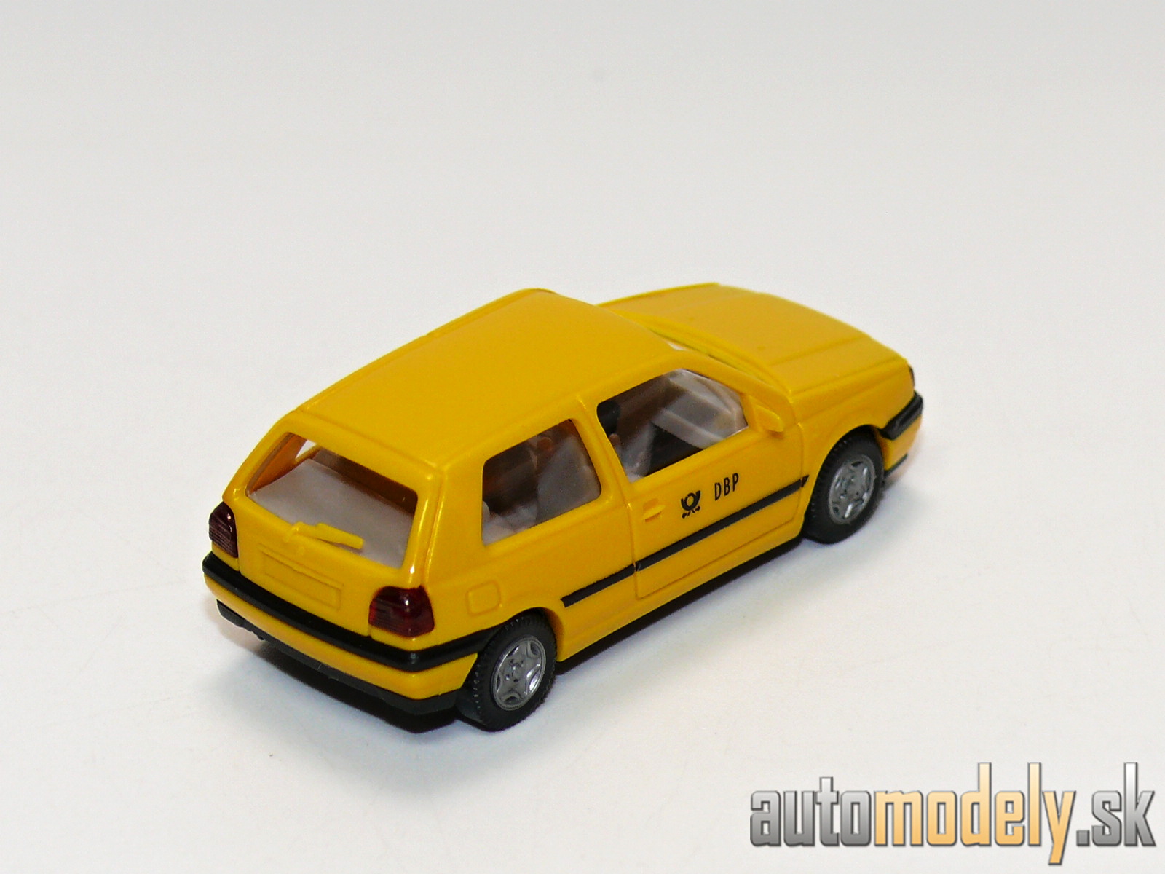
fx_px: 4981
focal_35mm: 148
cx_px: 582
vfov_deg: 10.0
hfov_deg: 13.3
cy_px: 437
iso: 100
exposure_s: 1/40
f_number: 4
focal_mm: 17.6
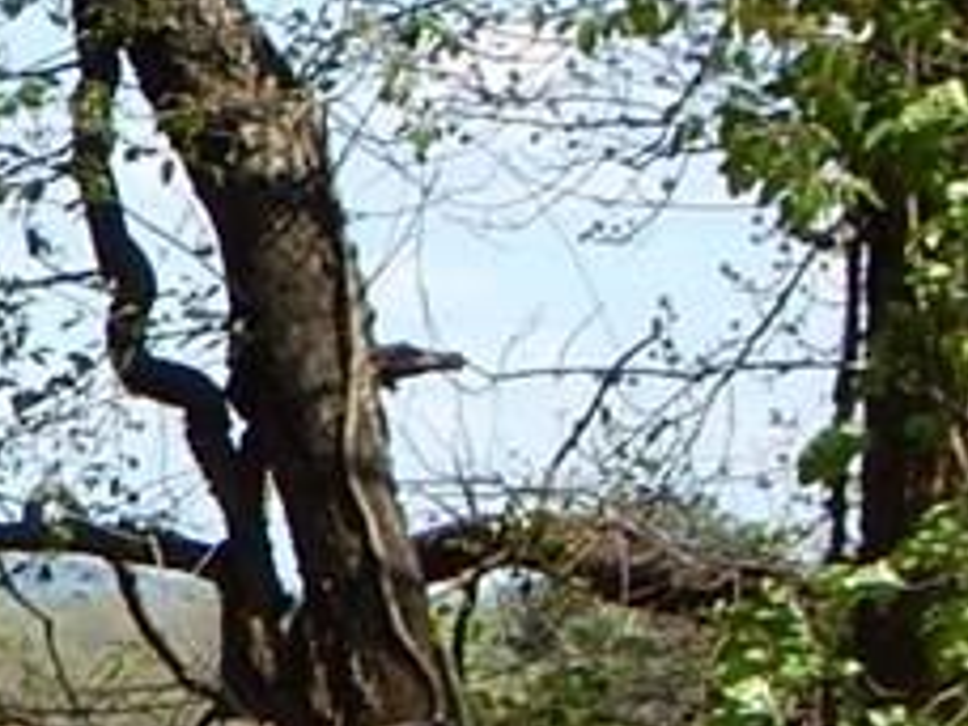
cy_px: 675
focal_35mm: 632
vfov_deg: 2.4
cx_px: -1134
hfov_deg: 3.1
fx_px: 17673
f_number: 4.9
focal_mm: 25.3
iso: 125
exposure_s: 1/500
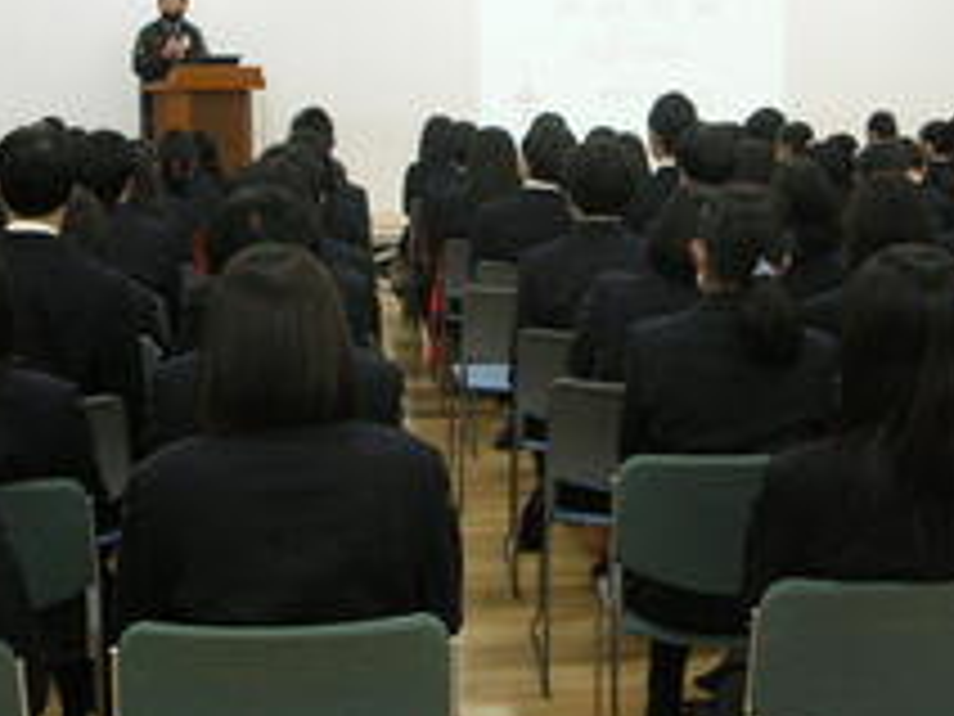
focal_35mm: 66
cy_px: 194
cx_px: 518
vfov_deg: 22.1
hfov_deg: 29.4
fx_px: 1819
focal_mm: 5.8
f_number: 2.8
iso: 50
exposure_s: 1/13.5
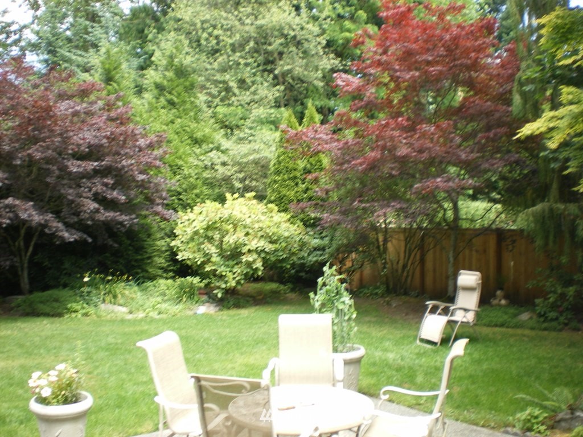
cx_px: 292
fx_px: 606
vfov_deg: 39.7
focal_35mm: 36
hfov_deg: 51.4
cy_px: 218
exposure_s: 1/100
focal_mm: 6.3
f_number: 3.1
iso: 64
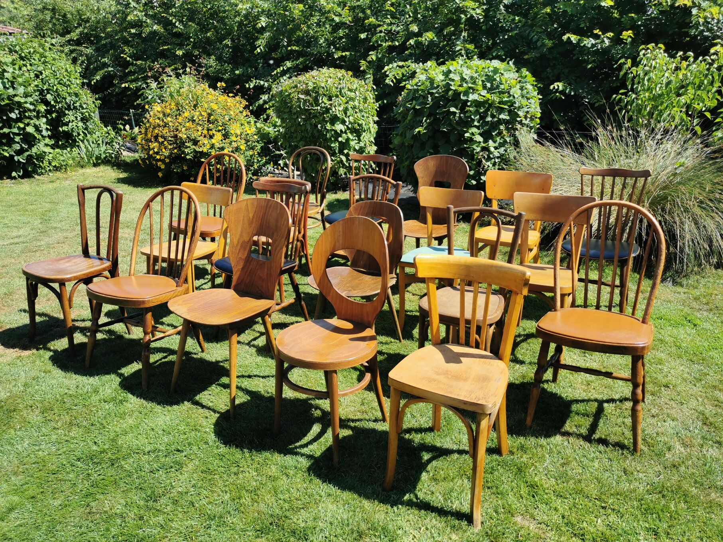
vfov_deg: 51.4
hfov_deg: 65.3
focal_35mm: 27
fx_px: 564
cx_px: 362
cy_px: 271
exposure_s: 1/1894
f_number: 1.8
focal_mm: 5.58
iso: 50
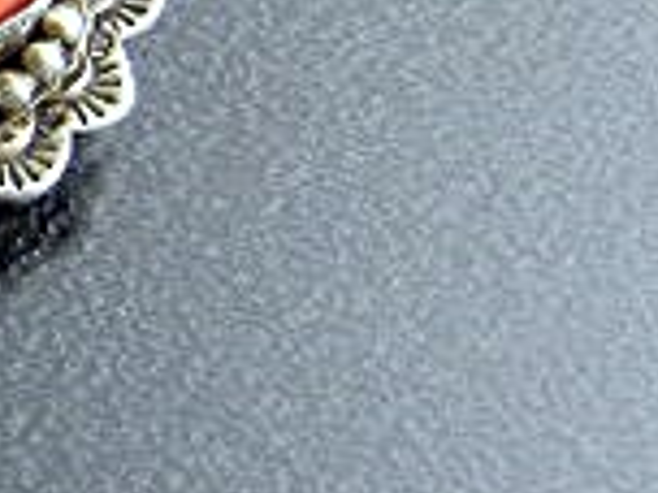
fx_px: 3593
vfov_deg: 7.8
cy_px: -151
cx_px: -606
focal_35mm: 189
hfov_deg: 9.8
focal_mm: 8.1
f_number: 3.8
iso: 400
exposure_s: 1/28.2
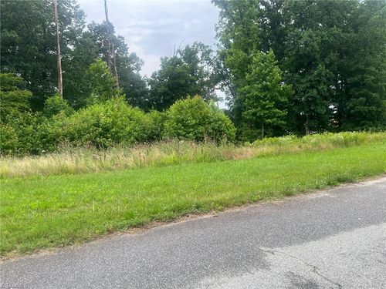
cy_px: 144
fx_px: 290
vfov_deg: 53.1
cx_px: 193
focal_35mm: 26
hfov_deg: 67.3
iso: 50
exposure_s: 1/992
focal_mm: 5.1
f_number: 1.6
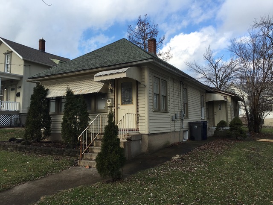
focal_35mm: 29
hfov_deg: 61.7
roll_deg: +0.9
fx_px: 229
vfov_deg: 48.2
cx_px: 136
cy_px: 102
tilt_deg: +7.1
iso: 25
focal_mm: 4.15
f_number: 2.2
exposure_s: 1/836
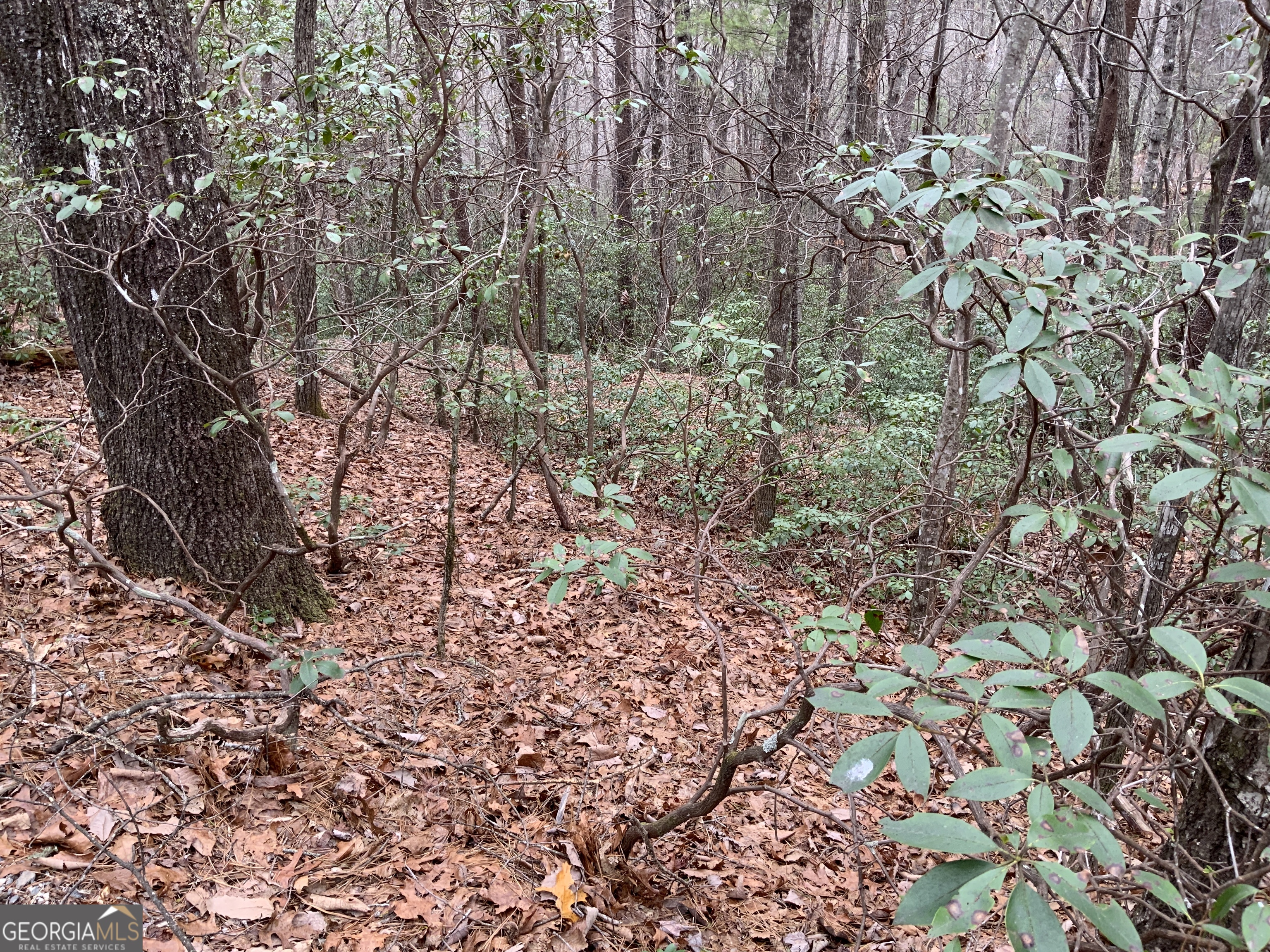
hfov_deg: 61.7
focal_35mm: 29
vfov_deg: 48.2
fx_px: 1064
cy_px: 476
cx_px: 635
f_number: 1.8
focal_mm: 3
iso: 32
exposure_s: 1/122
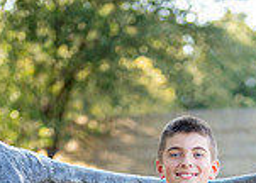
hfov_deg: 8.5
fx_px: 1717
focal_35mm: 236
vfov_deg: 6.0
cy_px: 360
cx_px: 214
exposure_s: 1/1600
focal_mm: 50
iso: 200
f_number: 1.2
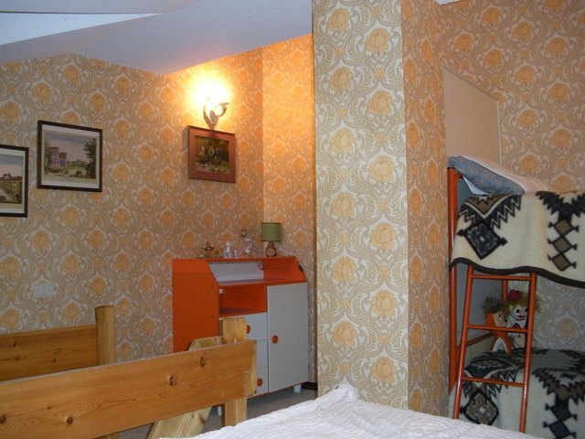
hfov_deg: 51.4
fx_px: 608
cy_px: 220
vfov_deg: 39.7
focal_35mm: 36
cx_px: 292
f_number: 3.5
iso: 400
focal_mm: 6.3
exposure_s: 1/8
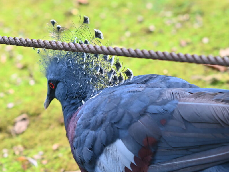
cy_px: 97
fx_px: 1277
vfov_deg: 7.7
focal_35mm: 193
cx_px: 130
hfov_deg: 10.2
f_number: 2.5
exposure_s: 1/160
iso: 720
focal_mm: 105
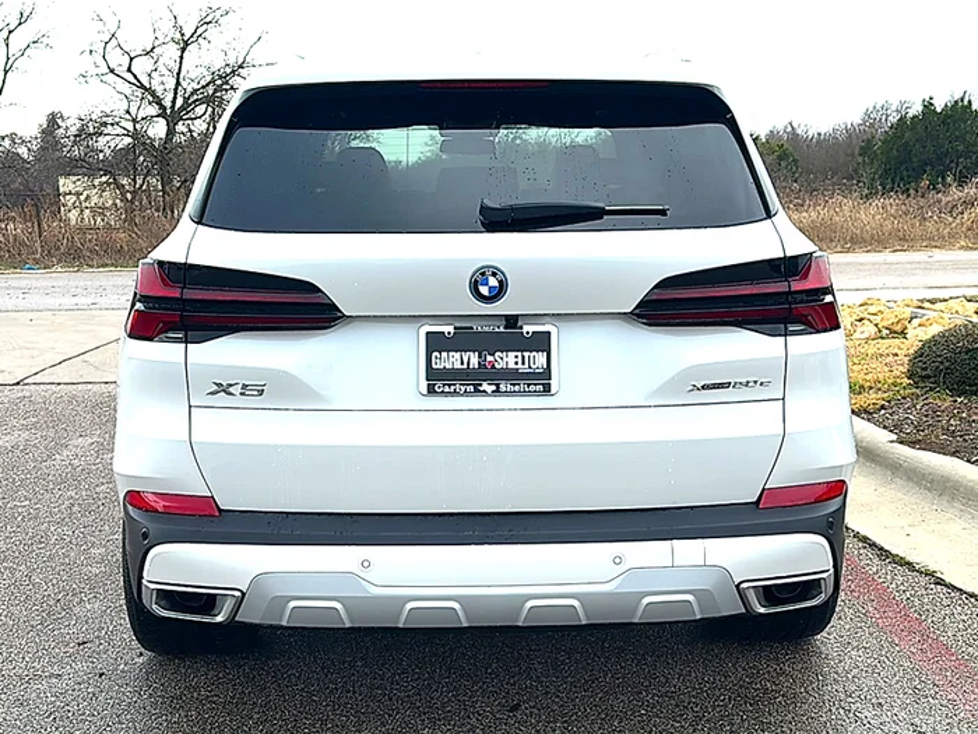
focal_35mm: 39
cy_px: 367
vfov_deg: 36.8
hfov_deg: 47.9
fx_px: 1102
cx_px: 489
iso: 80
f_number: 1.78
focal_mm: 6.86
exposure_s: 1/2262
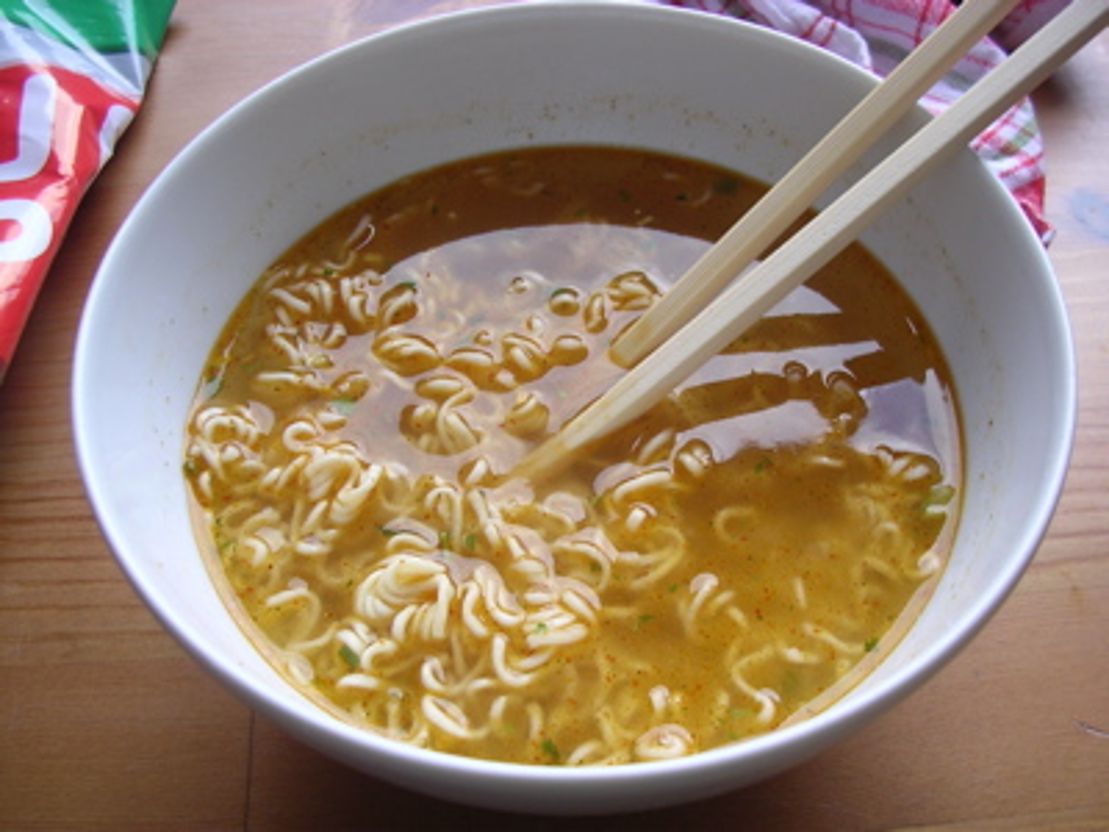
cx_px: 554
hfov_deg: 49.0
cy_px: 416
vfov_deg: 37.7
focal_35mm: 38
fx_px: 1217
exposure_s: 1/47.5
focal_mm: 5.8
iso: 100
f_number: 2.8
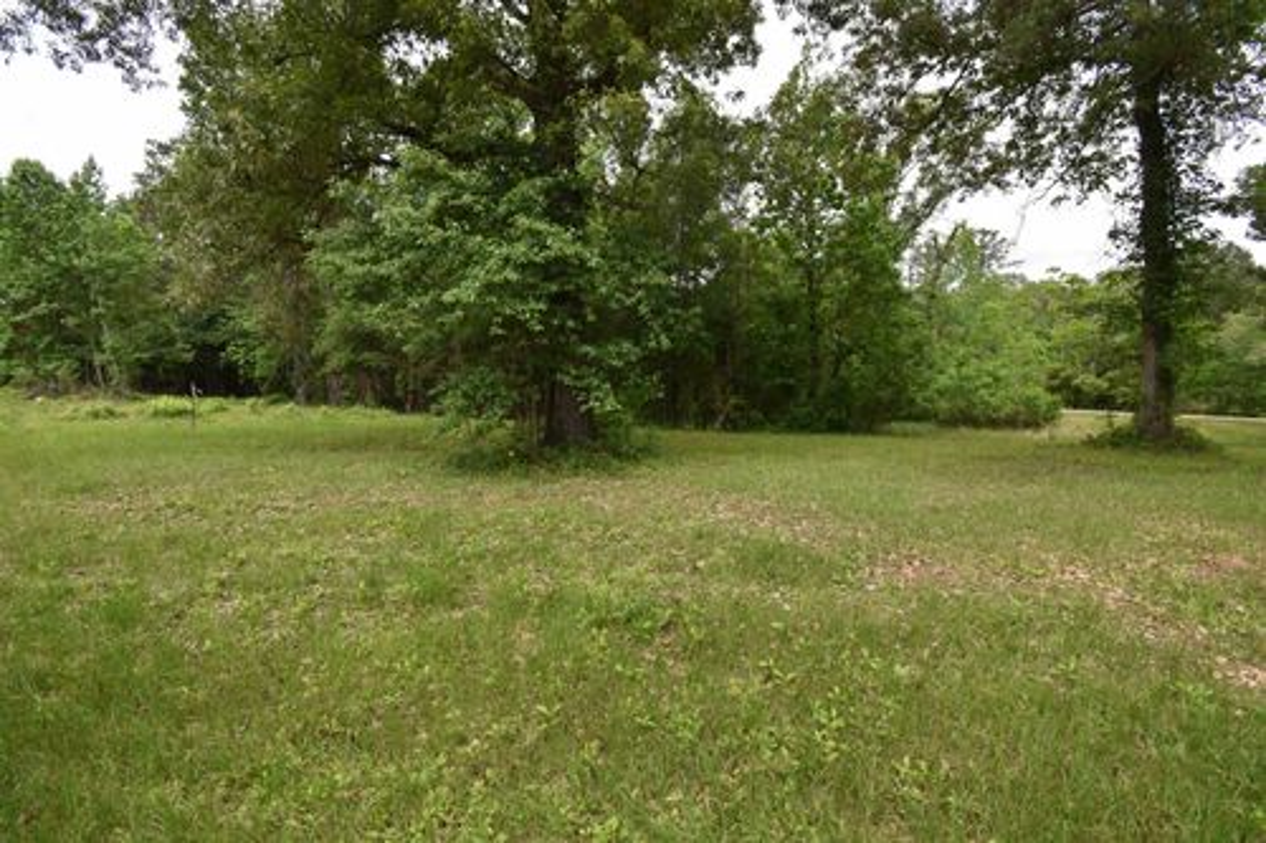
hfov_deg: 100.4
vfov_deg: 77.3
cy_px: 422
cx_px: 633
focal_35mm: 15
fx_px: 527
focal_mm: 10
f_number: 7.1
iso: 100
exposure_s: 1/200
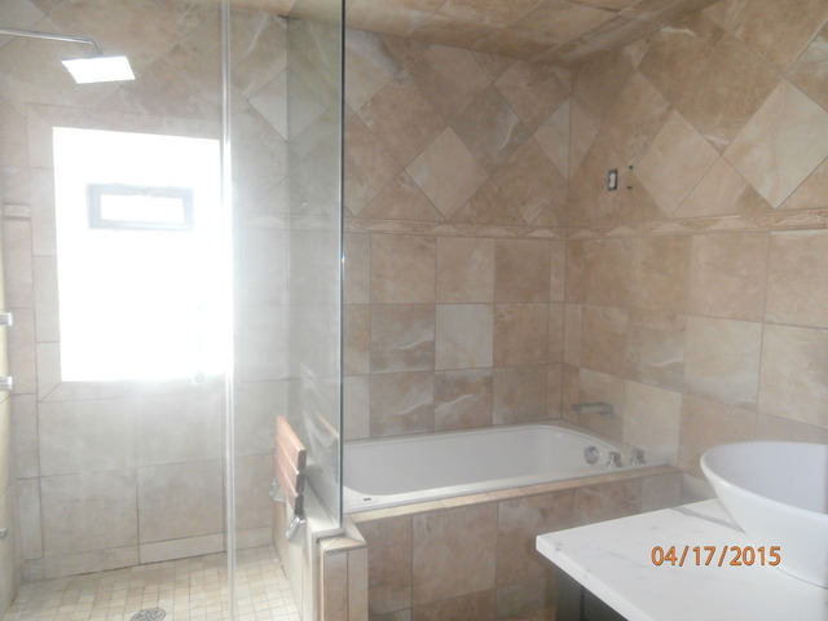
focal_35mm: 24
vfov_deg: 56.8
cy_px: 310
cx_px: 414
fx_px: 574
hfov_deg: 71.6
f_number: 3
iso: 200
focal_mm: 4.2
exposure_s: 1/30
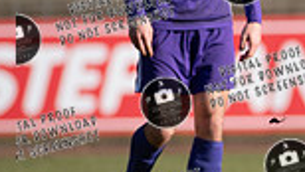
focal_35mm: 1238
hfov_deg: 1.7
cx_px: 471
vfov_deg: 1.0
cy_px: -9
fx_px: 10023
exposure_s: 1/1600
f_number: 3.5
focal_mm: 300
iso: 125
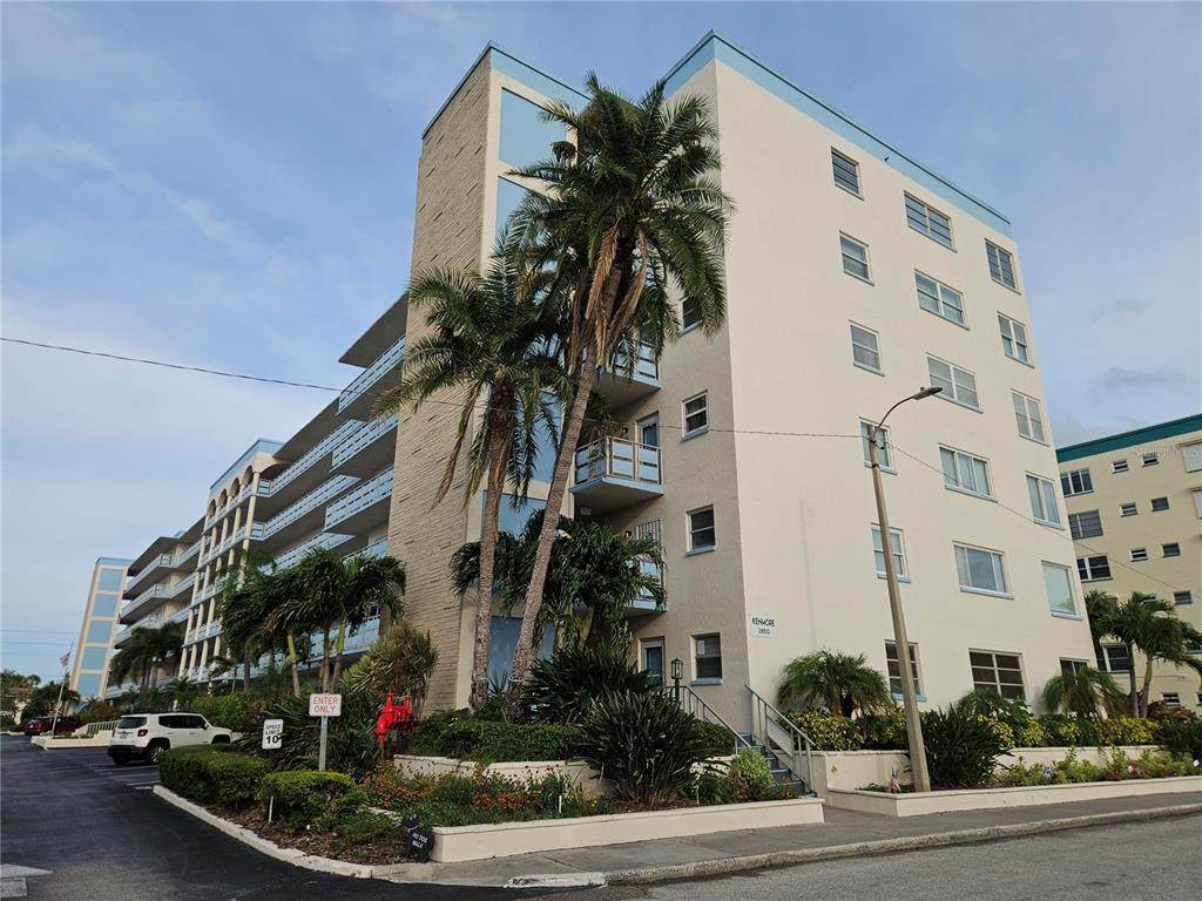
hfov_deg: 73.9
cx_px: 601
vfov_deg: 58.9
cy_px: 450
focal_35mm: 23
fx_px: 799
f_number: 1.8
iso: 25
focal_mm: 5.4
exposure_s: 1/1321
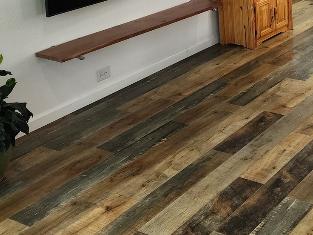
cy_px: 4
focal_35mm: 64
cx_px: 286
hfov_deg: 29.0
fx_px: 579
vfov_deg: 22.1
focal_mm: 6.4
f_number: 1.8
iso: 250
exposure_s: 1/120
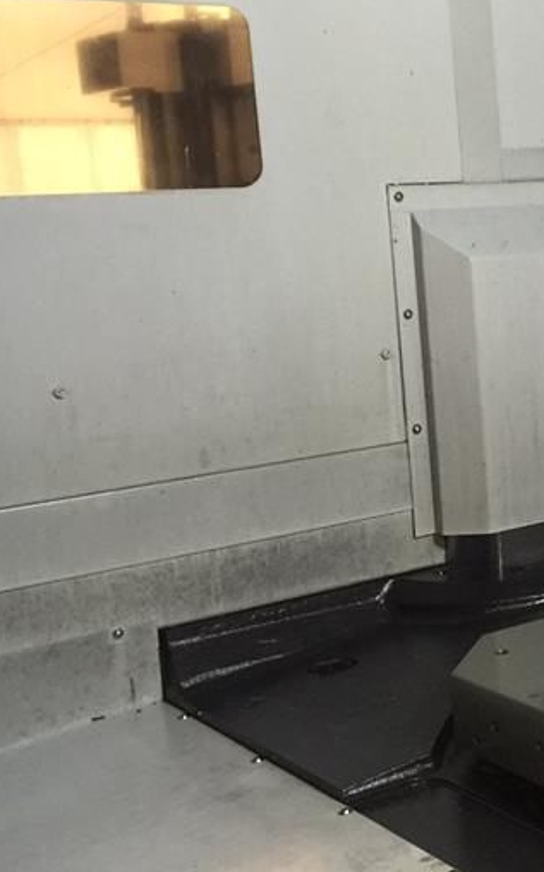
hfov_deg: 18.6
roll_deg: +1.7
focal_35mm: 62
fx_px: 1472
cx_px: 801
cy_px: 405
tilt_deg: -8.9
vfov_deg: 33.0
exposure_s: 1/15
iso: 125
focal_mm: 4.15
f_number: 2.2
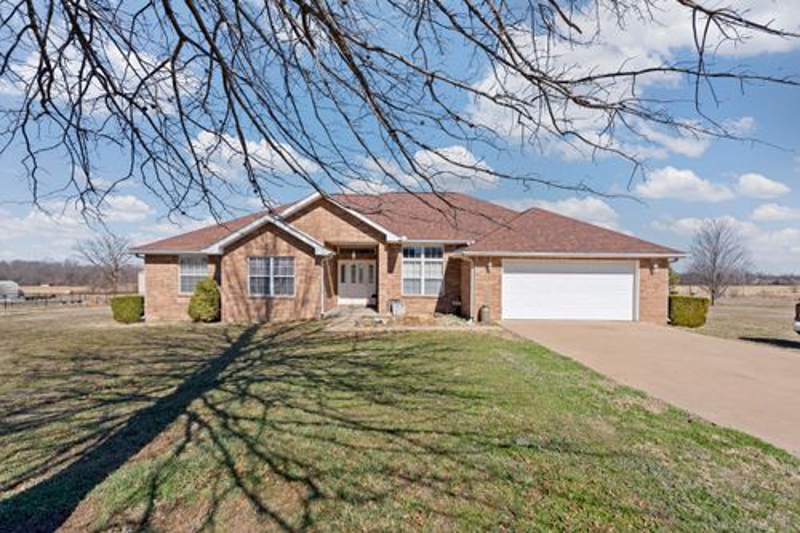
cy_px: 266
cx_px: 400
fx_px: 355
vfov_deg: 73.7
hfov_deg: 96.8
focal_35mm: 16
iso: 160
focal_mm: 16
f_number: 8
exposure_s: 1/160
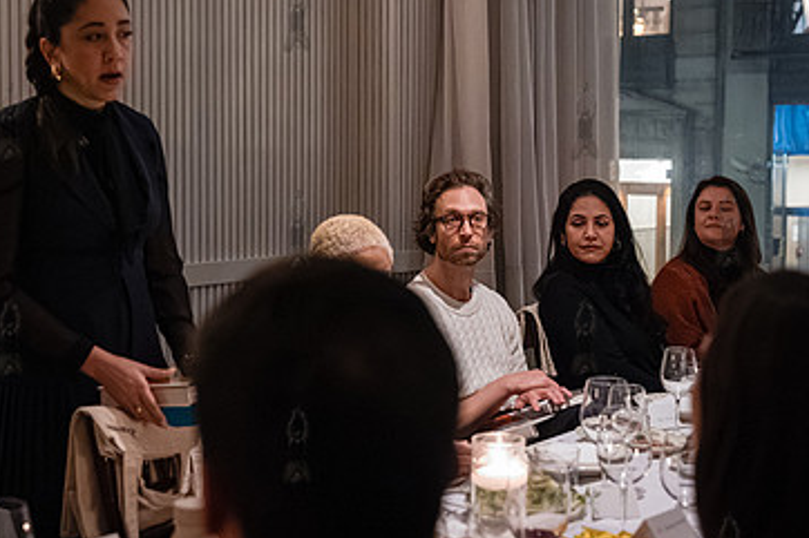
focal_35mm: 59
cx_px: 314
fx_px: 1325
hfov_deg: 33.8
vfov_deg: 23.0
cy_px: 228
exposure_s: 1/125
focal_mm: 35
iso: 16000
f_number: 2.8
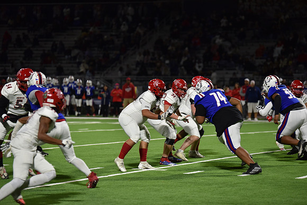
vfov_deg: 8.6
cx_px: 154
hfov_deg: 12.8
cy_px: 102
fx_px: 1365
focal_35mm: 160
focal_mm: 160
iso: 1600
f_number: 2.8
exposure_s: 1/500
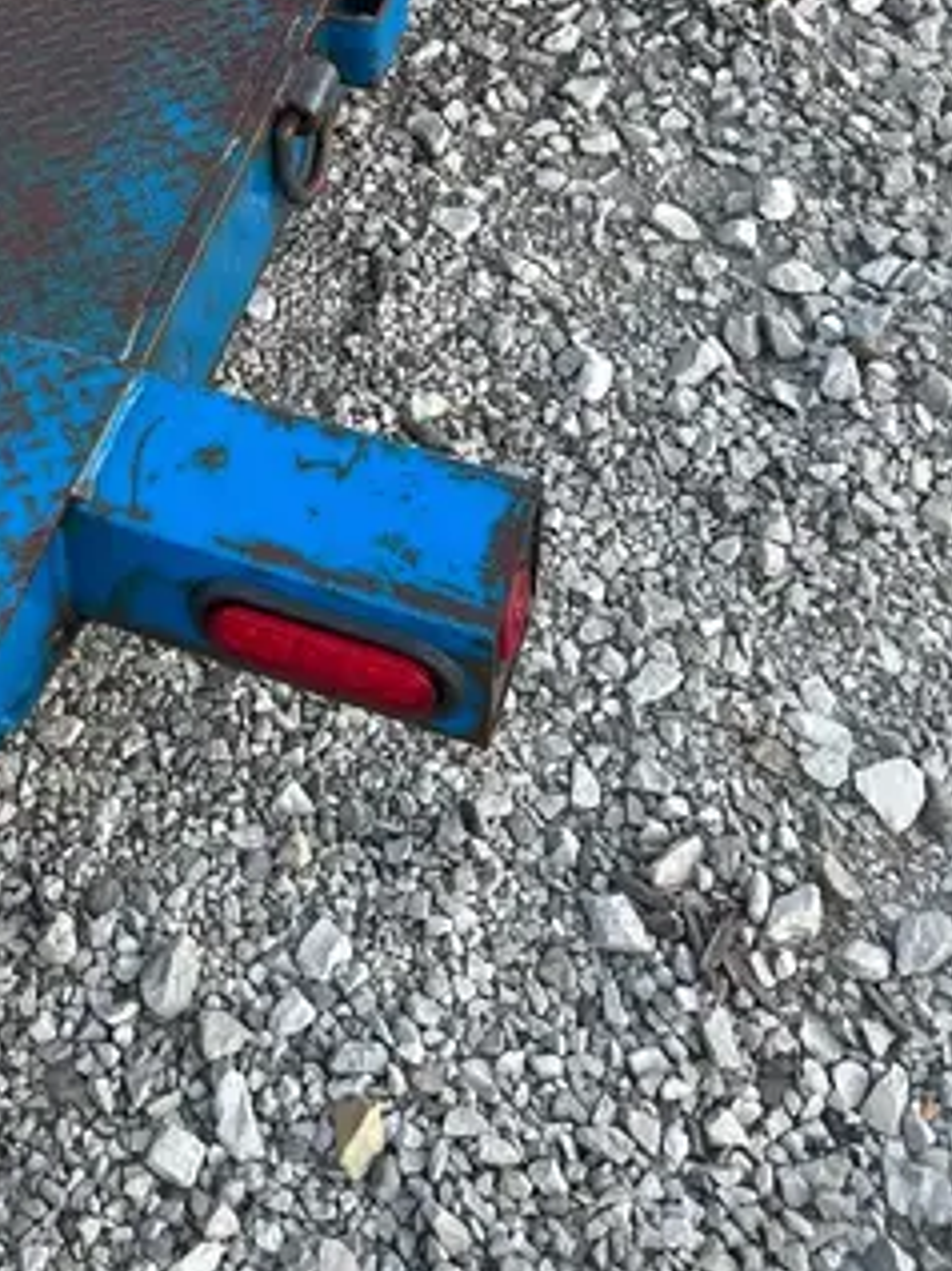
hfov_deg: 23.7
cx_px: 92
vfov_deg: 28.8
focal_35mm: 60
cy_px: -166
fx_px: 2203
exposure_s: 1/60
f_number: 1.5
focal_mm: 5.7
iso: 100
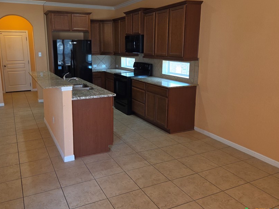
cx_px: 117
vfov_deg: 48.1
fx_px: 234
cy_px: 93
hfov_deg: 61.3
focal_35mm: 29
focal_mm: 5.4
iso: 80
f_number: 1.8
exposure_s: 1/60
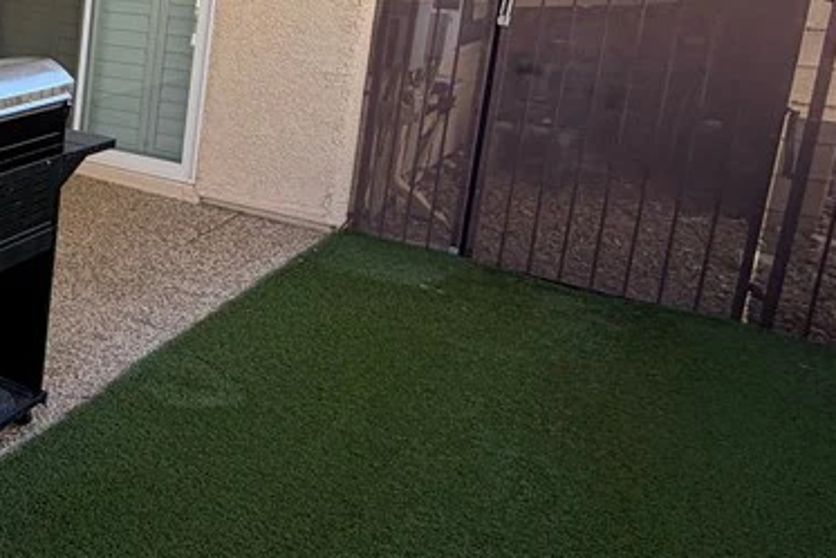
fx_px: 929
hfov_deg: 33.1
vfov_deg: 32.0
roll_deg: -1.0
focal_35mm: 40
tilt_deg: -9.9
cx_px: -291
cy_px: 72
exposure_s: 1/393
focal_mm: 2.22
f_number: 2.2
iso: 50
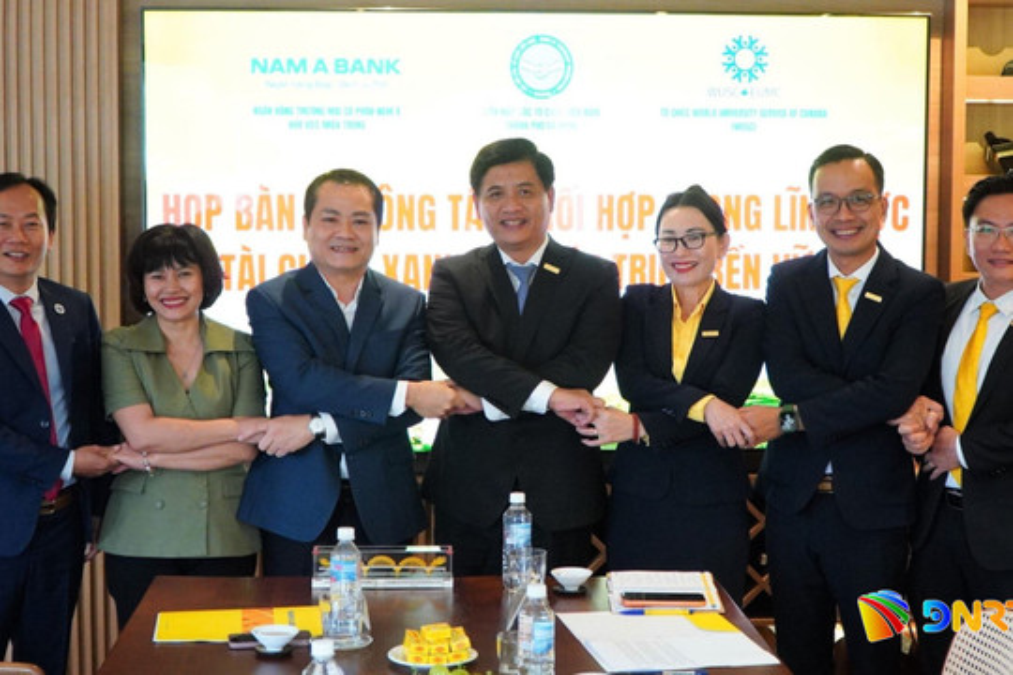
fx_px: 1266
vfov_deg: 29.9
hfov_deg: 43.6
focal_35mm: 45
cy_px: 338
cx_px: 506
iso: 3200
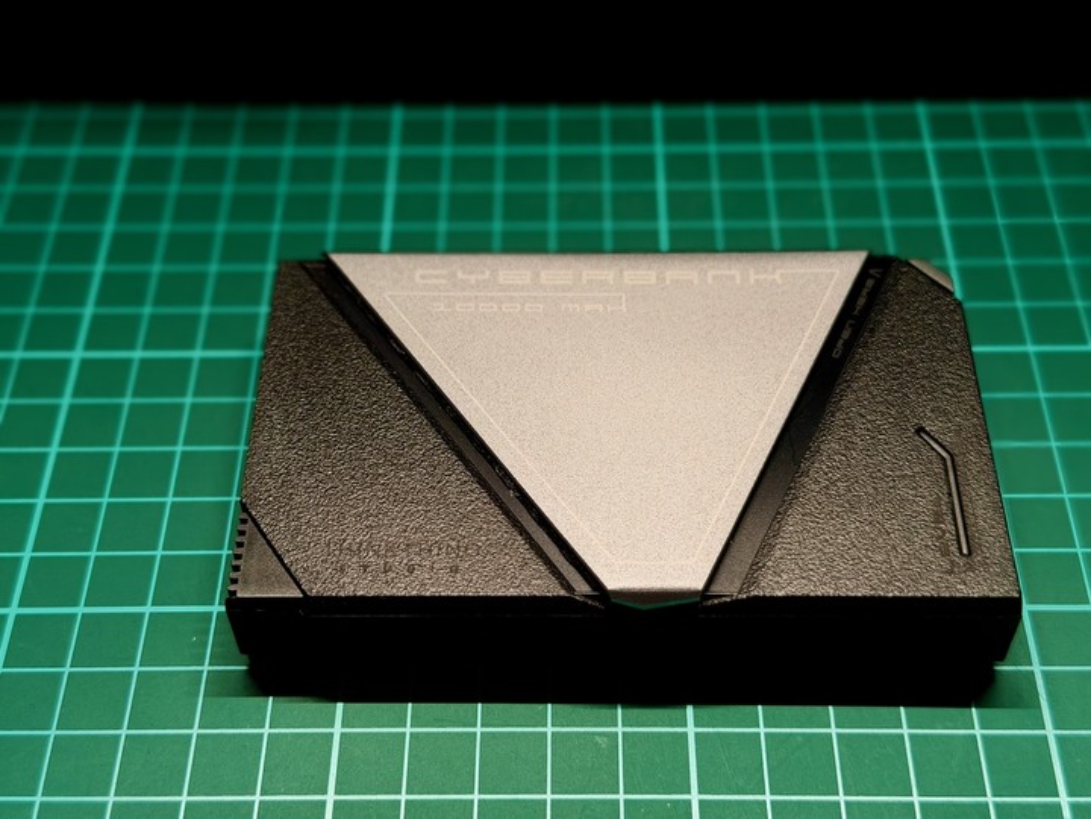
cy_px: 410
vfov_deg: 30.3
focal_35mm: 48
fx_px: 1513
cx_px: 546
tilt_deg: -51.4
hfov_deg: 39.7
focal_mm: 6.76
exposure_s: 1/60
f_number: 1.78
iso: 100
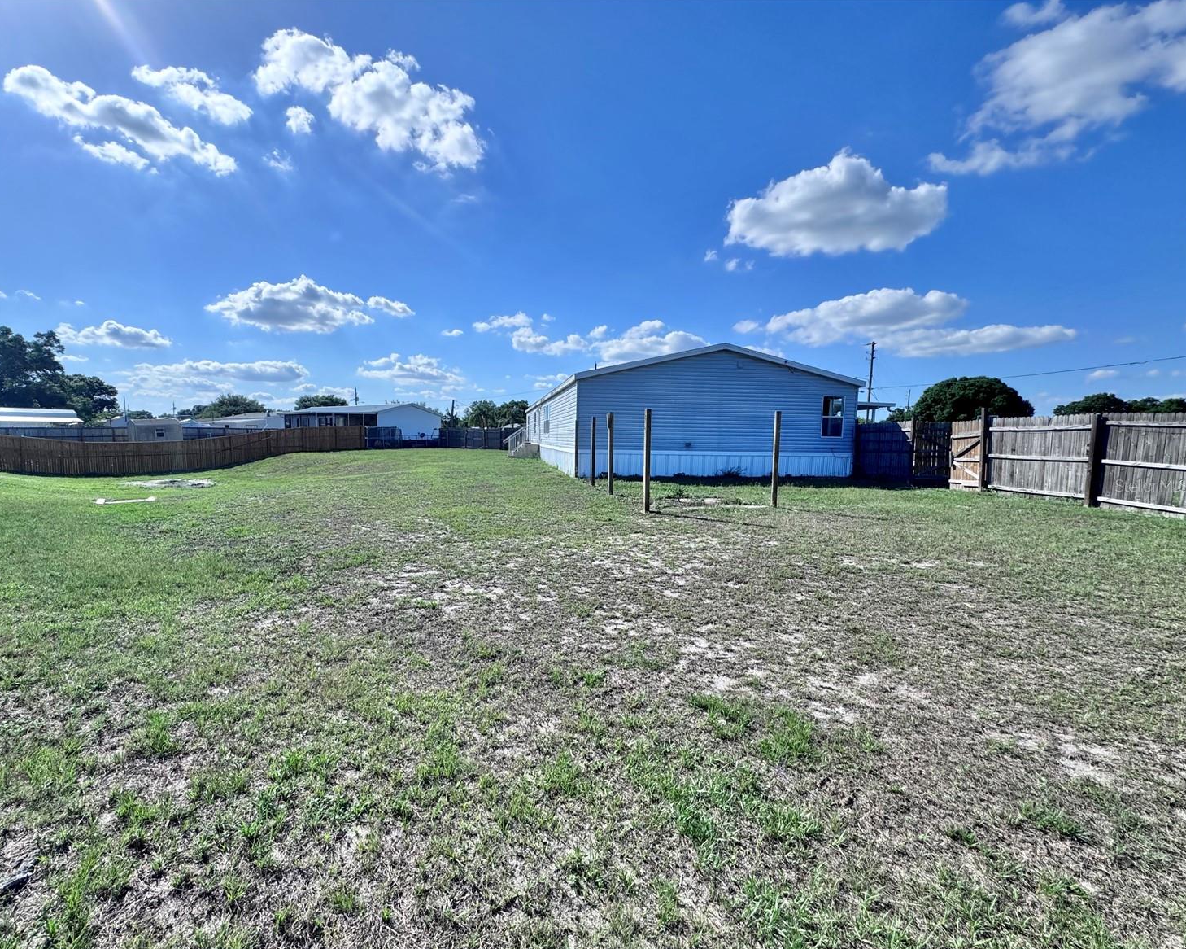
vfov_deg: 84.0
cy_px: 485
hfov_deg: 96.6
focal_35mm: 15
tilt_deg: -5.7
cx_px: 541
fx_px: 526
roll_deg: -1.0
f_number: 2.2
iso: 50
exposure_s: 1/2985
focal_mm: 2.22
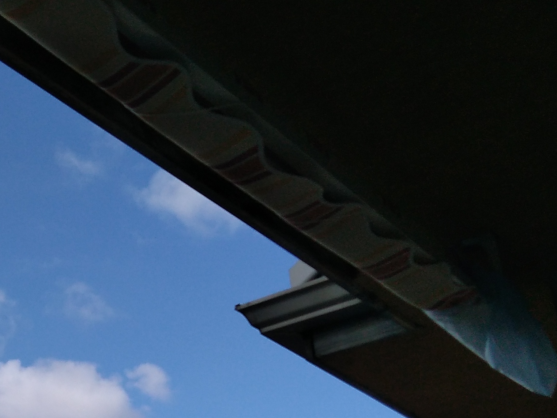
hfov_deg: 25.9
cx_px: -4
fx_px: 1143
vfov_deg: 19.7
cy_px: 471
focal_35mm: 71
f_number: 2.2
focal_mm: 3.46
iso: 100
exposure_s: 1/1363
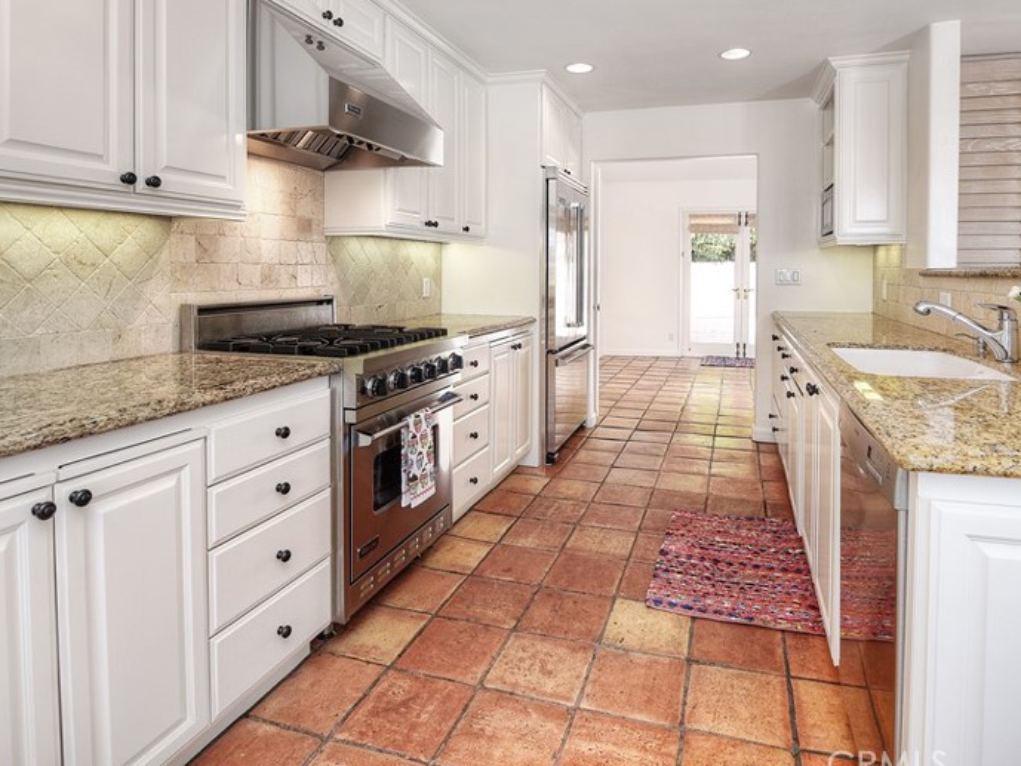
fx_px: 590
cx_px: 559
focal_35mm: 20
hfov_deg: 81.5
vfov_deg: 64.9
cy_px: 279
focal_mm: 14
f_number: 7.1
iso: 160
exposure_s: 1/60
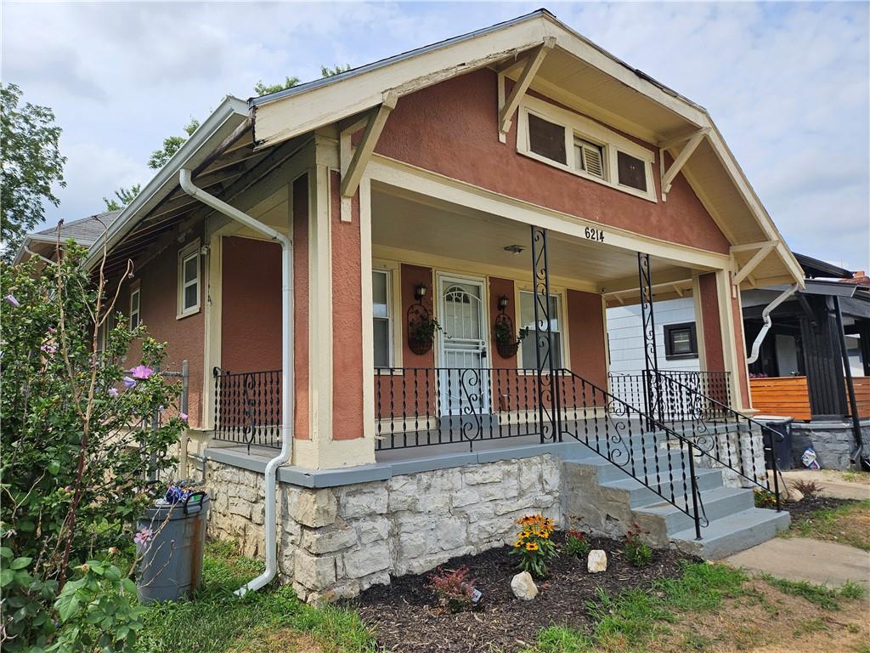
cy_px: 326
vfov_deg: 58.9
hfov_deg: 73.9
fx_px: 578
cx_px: 435
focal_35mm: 23
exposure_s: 1/1700
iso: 25
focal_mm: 5.4
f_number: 1.8
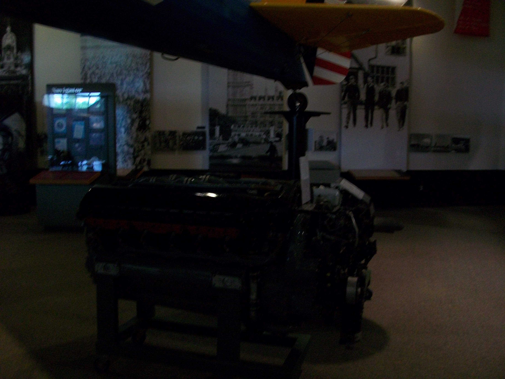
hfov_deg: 56.8
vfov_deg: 44.2
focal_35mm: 32
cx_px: 252
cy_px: 190
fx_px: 467
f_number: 2.8
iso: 160
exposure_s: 1/8
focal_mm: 5.7
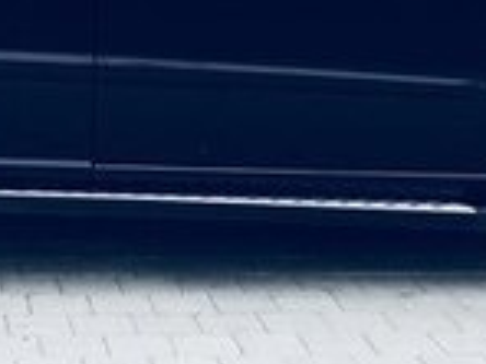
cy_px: -241
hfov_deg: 15.3
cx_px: -66
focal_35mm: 125
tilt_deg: +0.4
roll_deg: -0.8
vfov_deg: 11.2
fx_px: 1755
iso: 20
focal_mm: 4
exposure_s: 1/444
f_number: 1.8
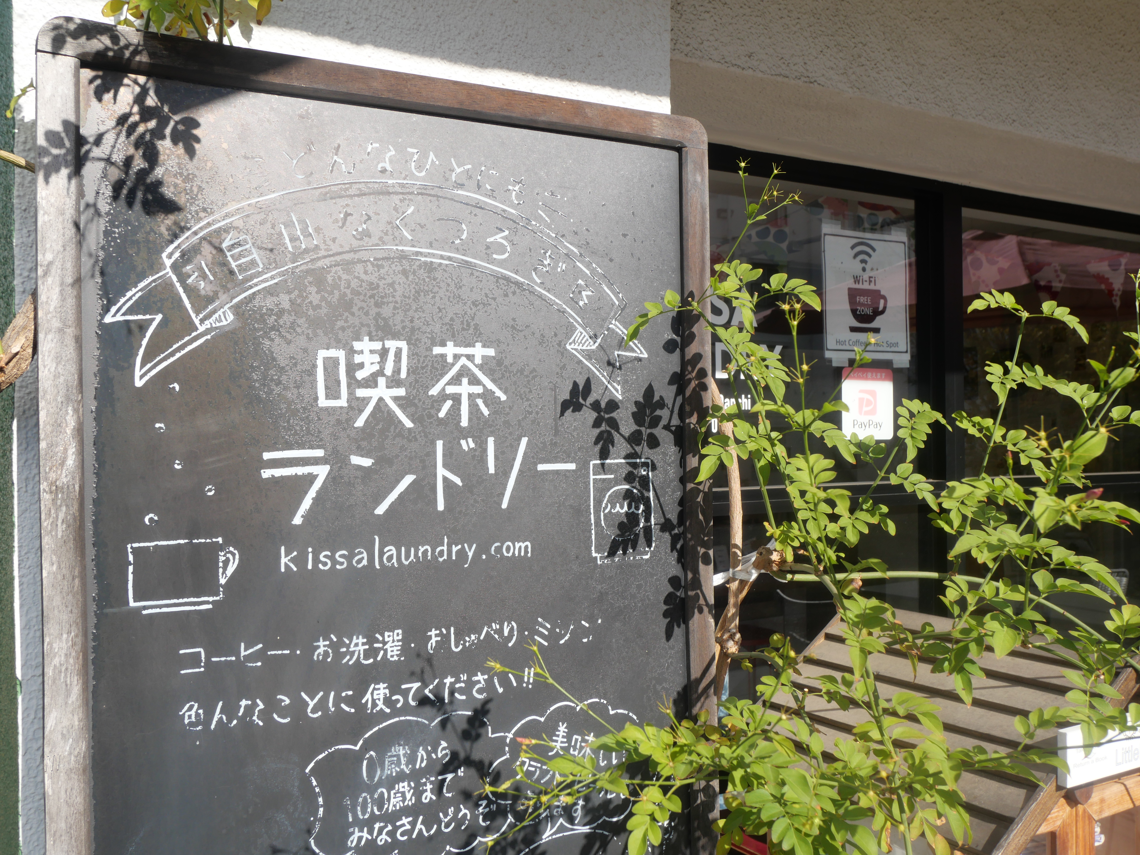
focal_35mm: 32
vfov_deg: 44.2
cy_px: 428
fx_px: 1054
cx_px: 570
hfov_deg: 56.8
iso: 200
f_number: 7.1
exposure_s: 1/400
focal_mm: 16
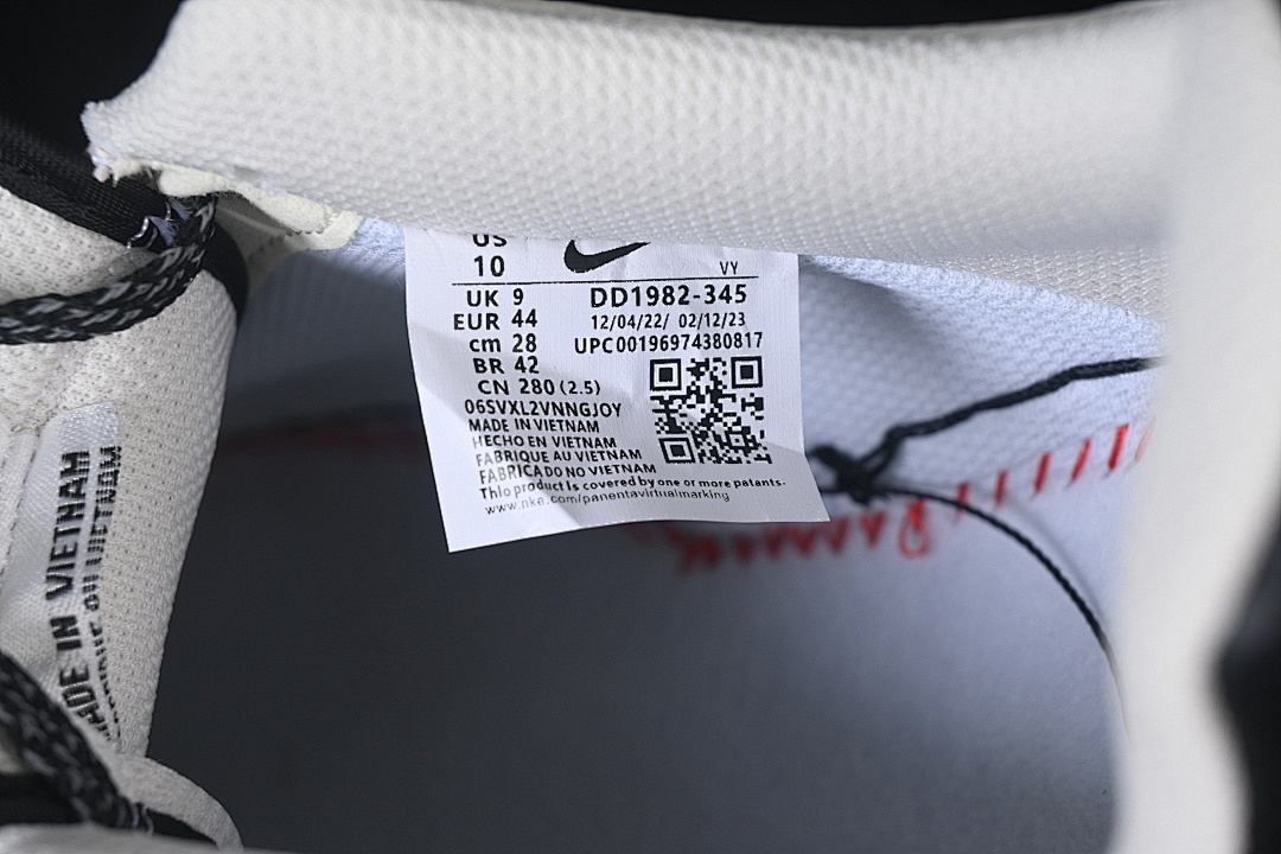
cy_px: 427
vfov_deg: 18.2
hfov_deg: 27.0
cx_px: 640
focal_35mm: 75
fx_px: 2669
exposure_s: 1/80
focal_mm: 50
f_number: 7.1
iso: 160
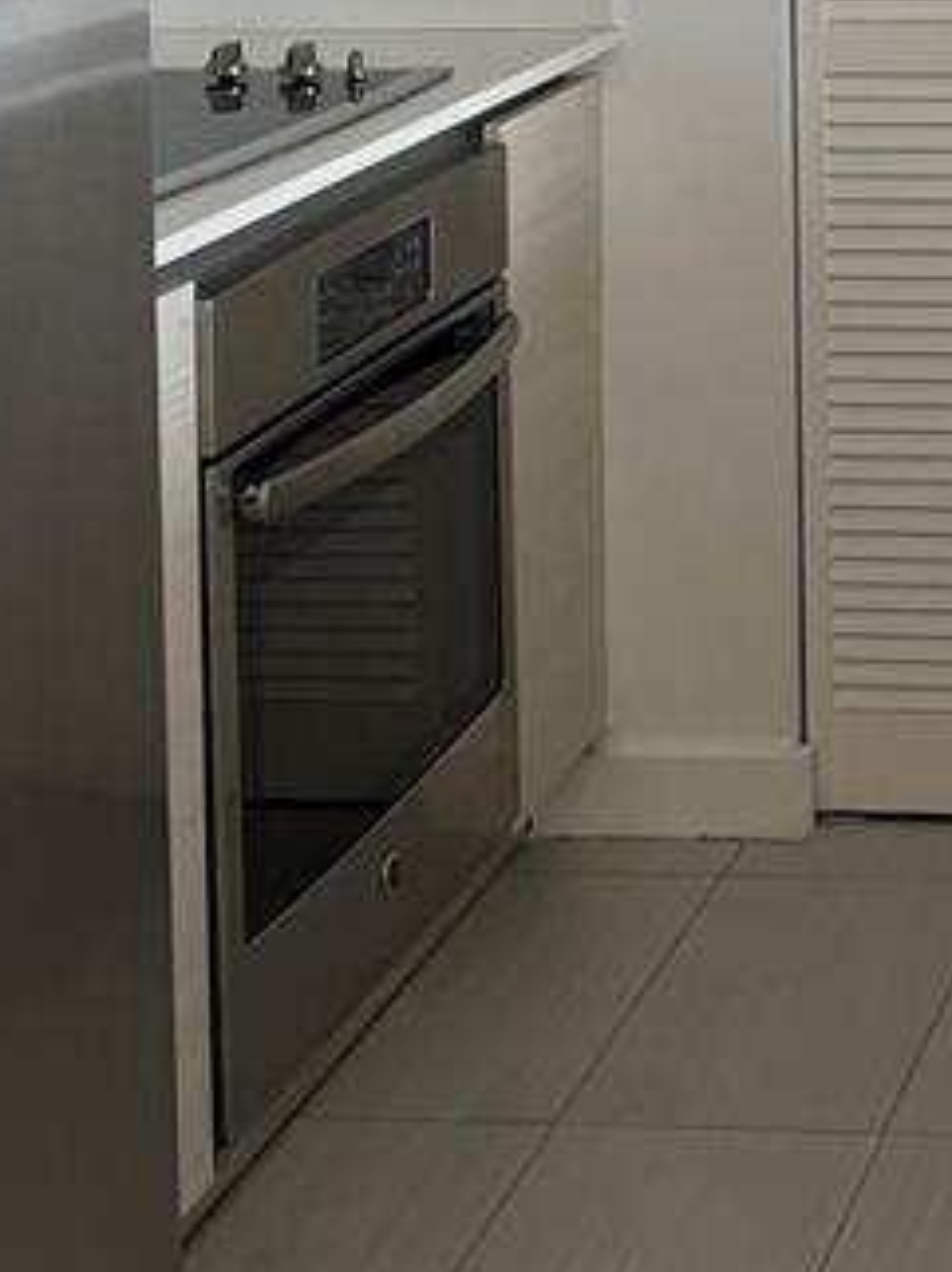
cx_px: 1157
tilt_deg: -2.7
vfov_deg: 19.1
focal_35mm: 97
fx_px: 3562
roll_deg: +0.9
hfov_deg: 14.7
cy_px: -269
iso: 125
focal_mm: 5.7
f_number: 1.5
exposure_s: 1/120
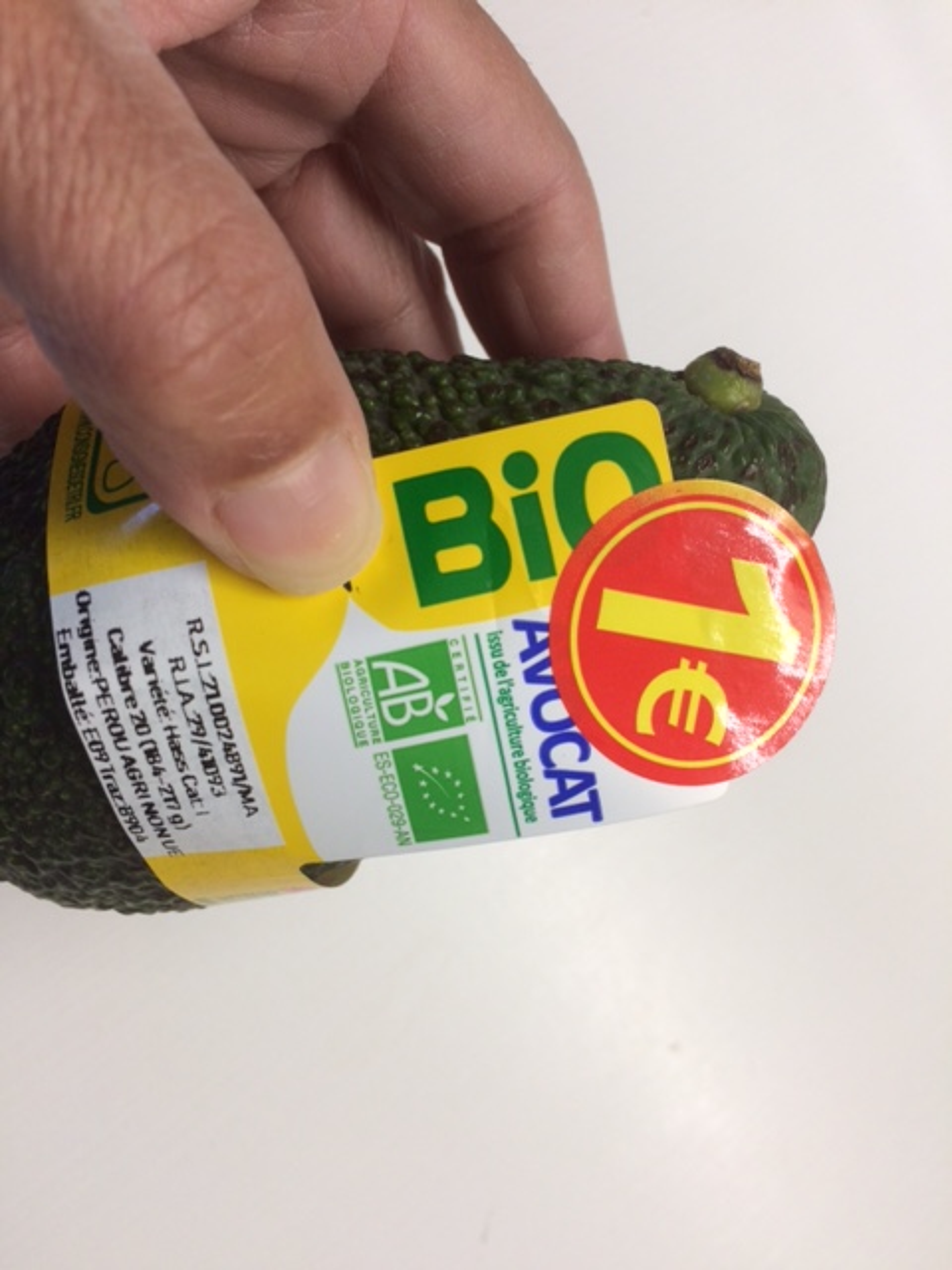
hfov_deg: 48.2
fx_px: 1063
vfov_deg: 61.7
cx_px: 476
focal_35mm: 29
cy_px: 635
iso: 40
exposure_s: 1/50
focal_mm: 4.15
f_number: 2.2
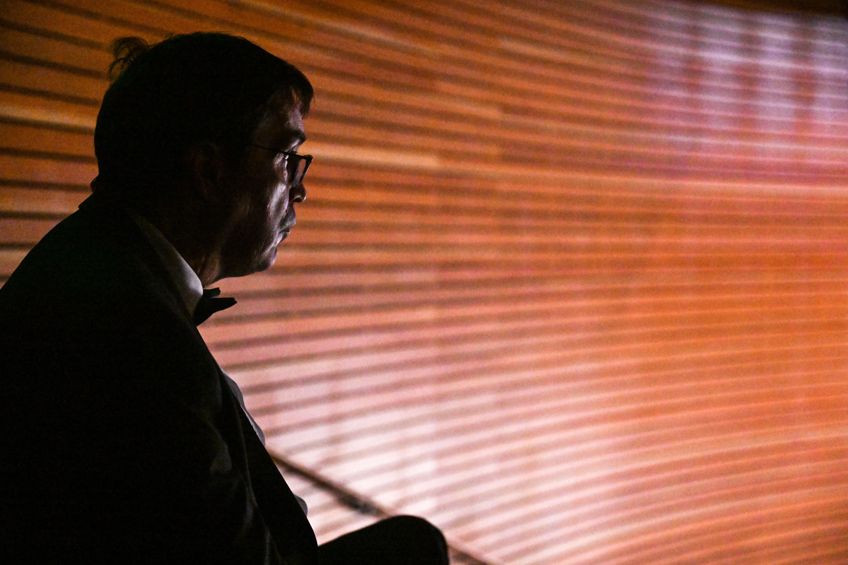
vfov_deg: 27.5
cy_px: 282
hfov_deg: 40.3
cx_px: 424
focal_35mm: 49
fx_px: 1154
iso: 12800
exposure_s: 1/125
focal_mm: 49
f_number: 2.8
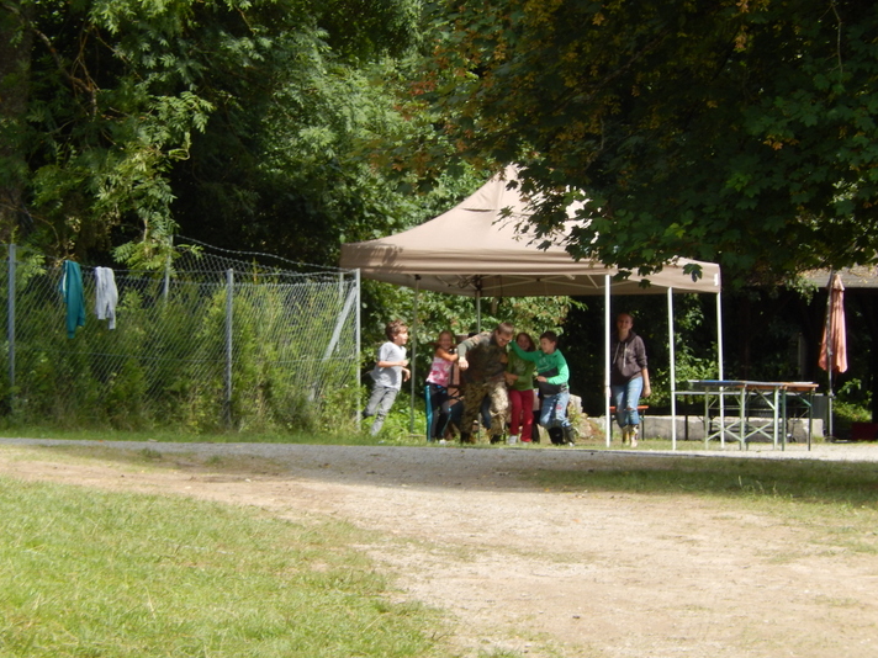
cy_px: 319
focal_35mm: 190
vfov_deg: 7.8
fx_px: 4819
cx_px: 413
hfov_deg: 10.4
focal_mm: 30.3
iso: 125
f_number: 5.7
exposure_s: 1/250
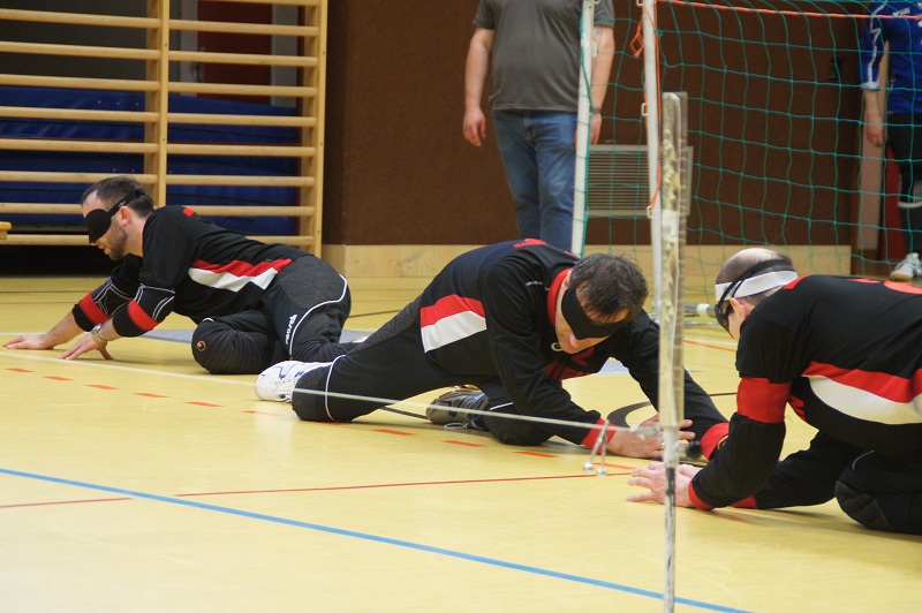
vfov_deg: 8.3
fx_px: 4222
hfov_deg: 12.5
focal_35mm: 165
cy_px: 306
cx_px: 461
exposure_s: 1/25
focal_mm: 110
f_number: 5.6
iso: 1600
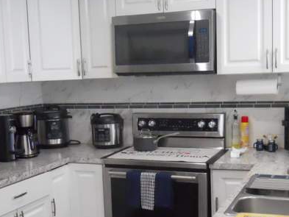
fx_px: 476
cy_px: 143
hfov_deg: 33.7
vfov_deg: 25.6
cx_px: 131
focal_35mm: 57
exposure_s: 1/100
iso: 800
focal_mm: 5
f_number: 2.7
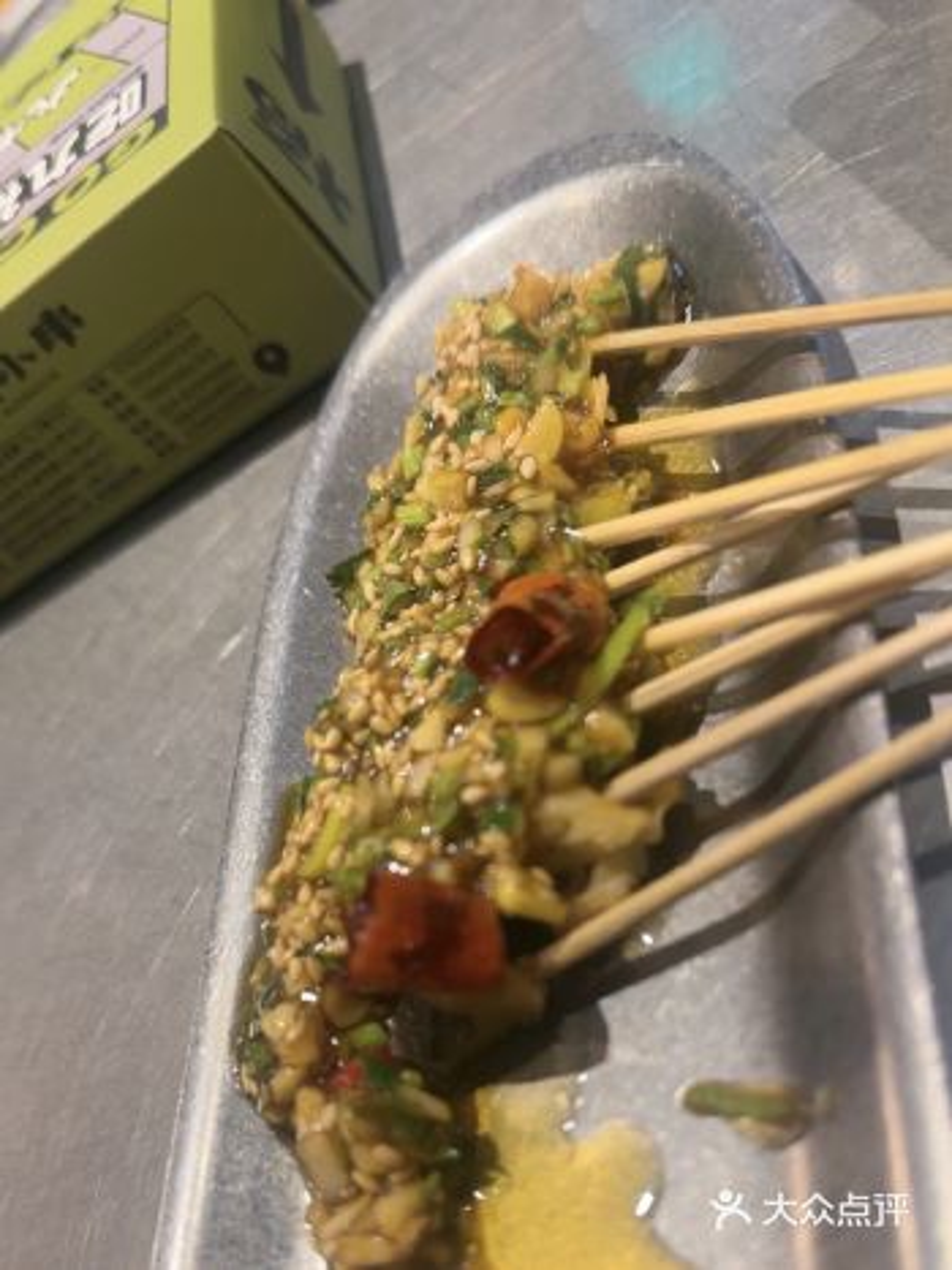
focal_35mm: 55
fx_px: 2018
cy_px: 635
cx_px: 476
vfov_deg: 34.9
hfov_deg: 26.5
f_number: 1.78
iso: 100
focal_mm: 6.86
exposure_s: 1/50
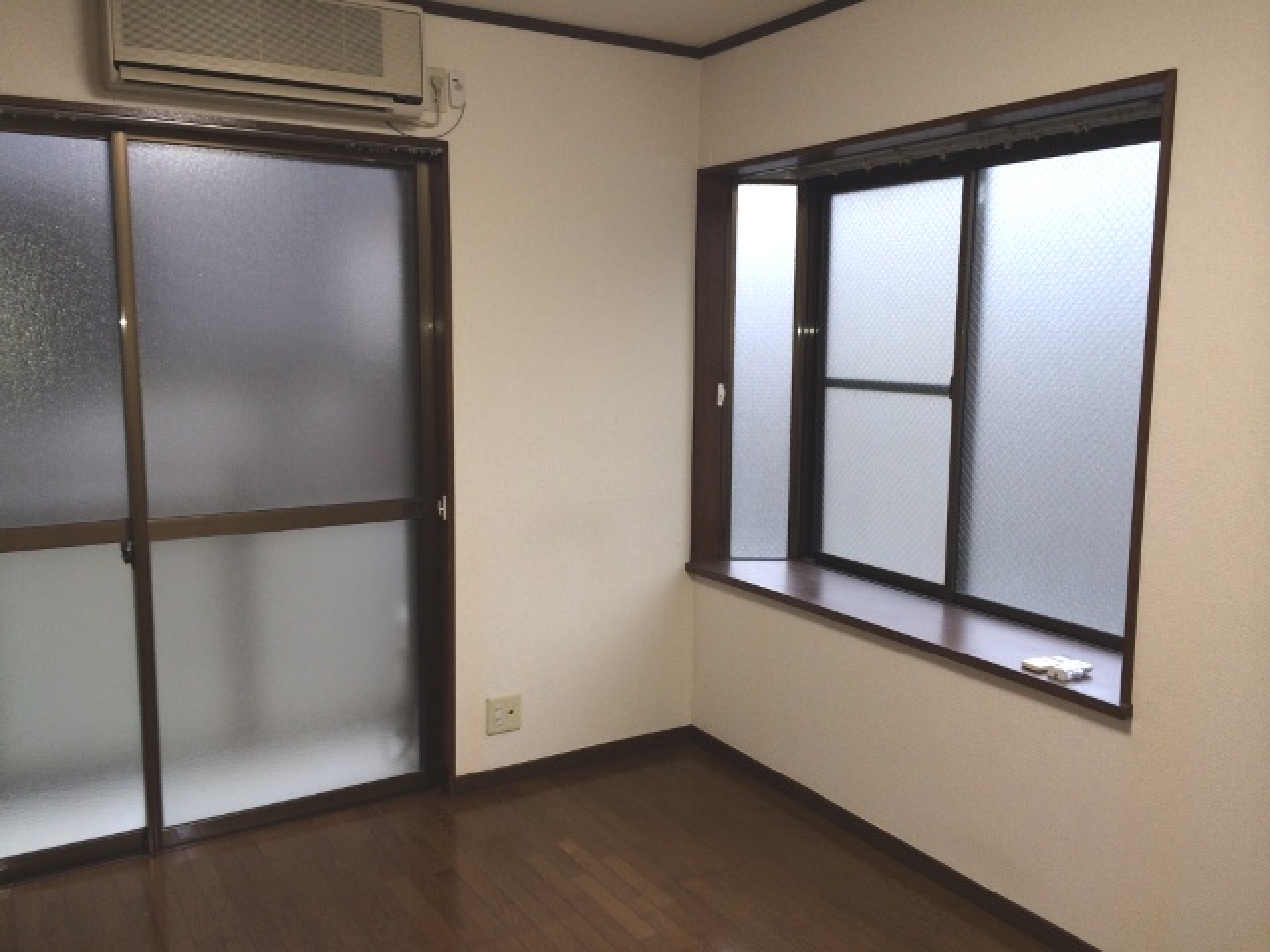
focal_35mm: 30
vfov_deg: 46.8
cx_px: 635
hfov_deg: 60.0
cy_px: 476
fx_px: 1101
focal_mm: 4.12
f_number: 2.2
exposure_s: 1/30
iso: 50
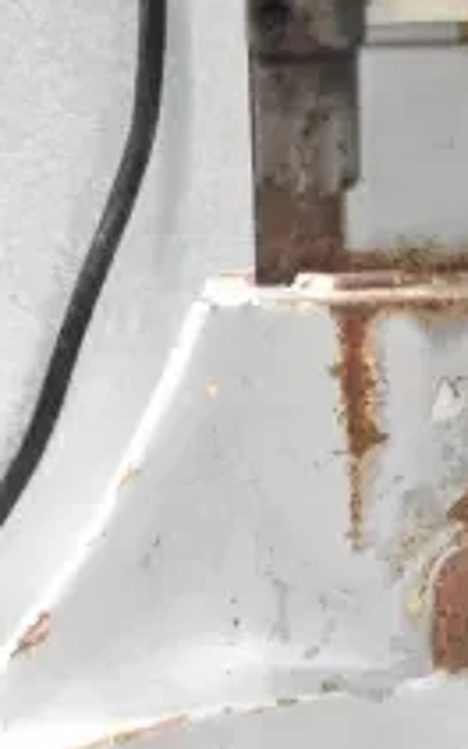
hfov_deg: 8.6
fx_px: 3104
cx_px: 479
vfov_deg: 13.0
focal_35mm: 152
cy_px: 1147
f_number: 3.8
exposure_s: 1/40
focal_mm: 23
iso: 1600
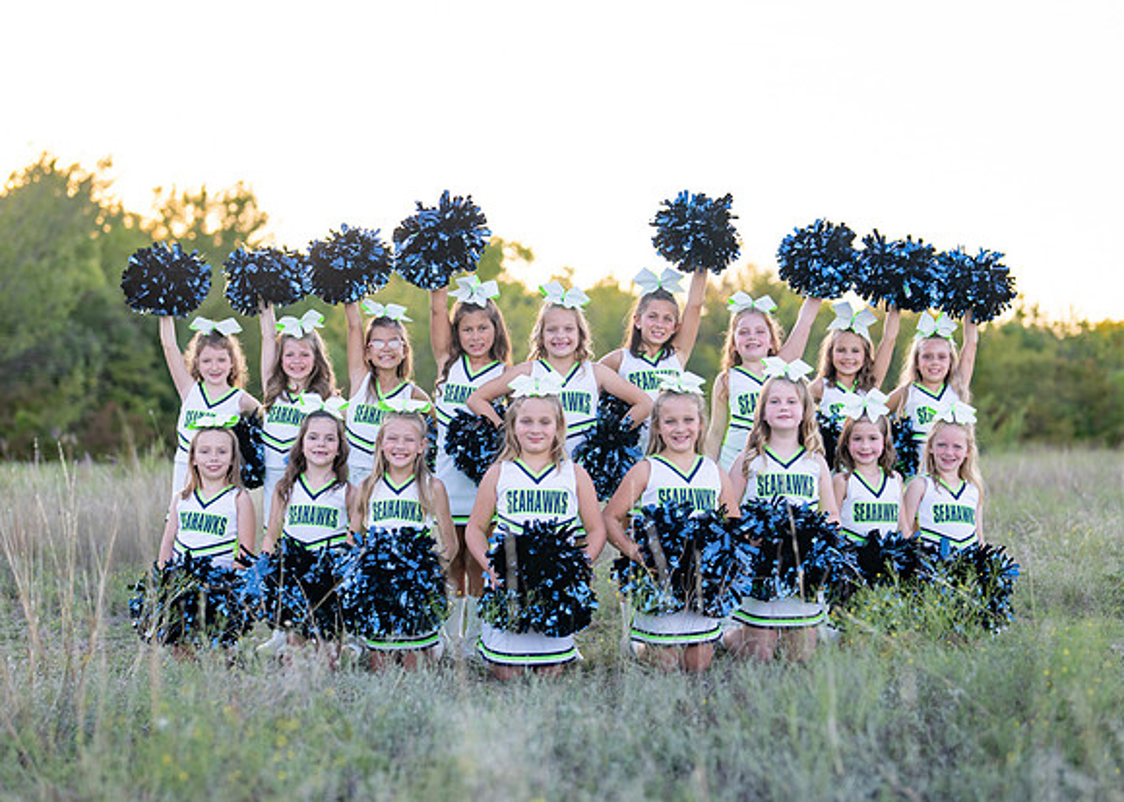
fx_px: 2115
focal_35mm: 66
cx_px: 569
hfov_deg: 29.8
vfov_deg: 21.5
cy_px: 413
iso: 100
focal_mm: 50
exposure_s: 1/400
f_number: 1.6
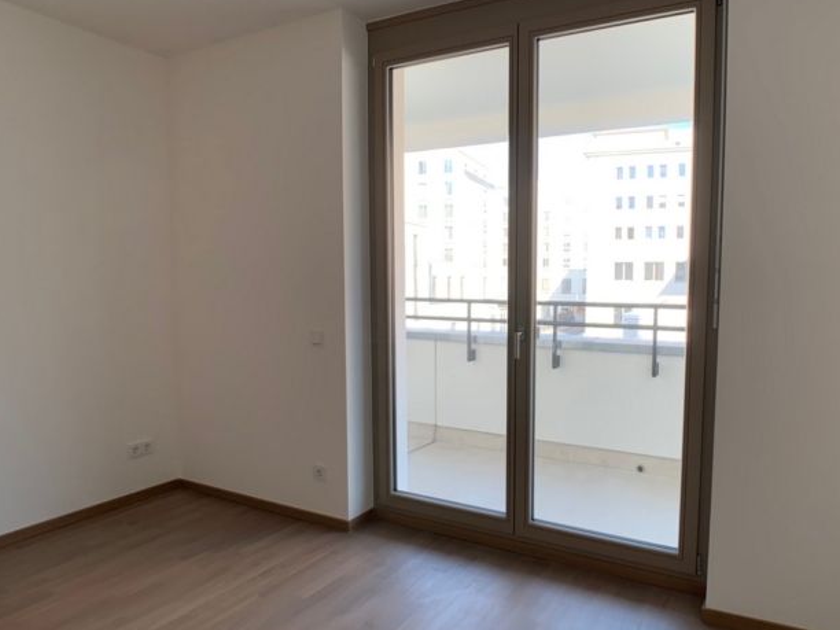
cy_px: 350
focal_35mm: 34
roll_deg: -0.4
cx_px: 522
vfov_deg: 41.7
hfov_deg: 53.4
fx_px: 825
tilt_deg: -3.0
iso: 32
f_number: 1.8
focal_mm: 4.25
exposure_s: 1/122
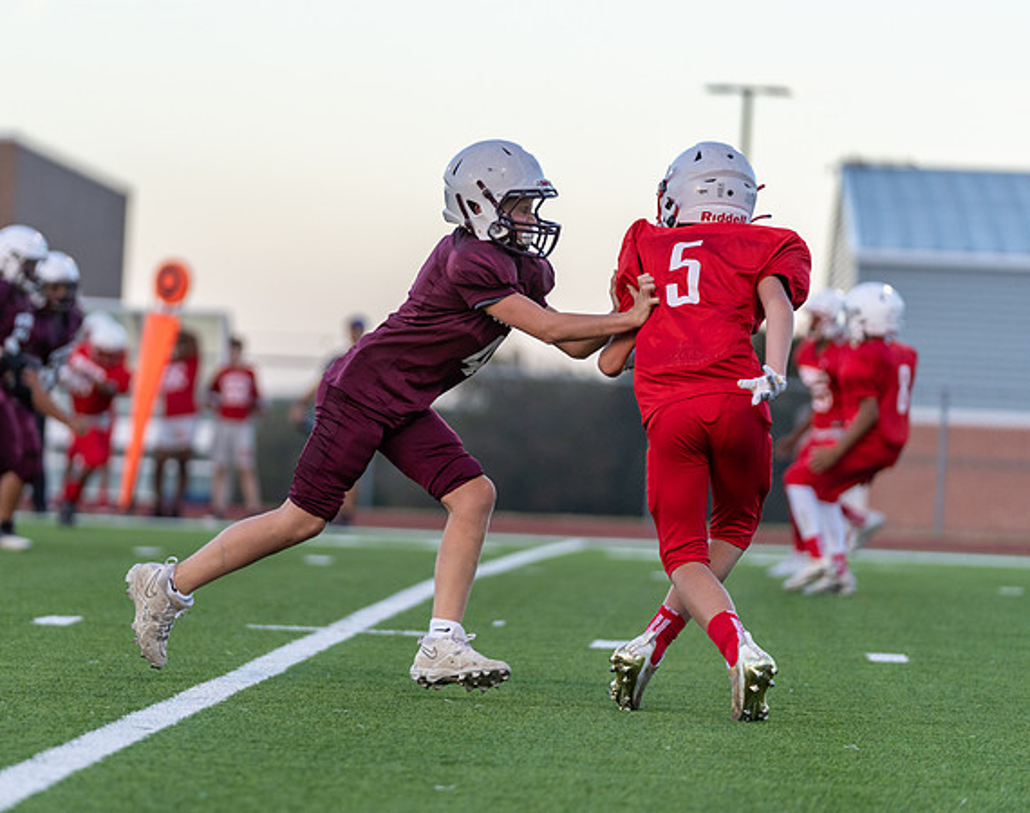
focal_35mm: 209
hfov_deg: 9.3
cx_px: 382
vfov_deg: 7.3
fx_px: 6338
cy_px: 380
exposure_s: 1/1250
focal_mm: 168
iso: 640
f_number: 2.8
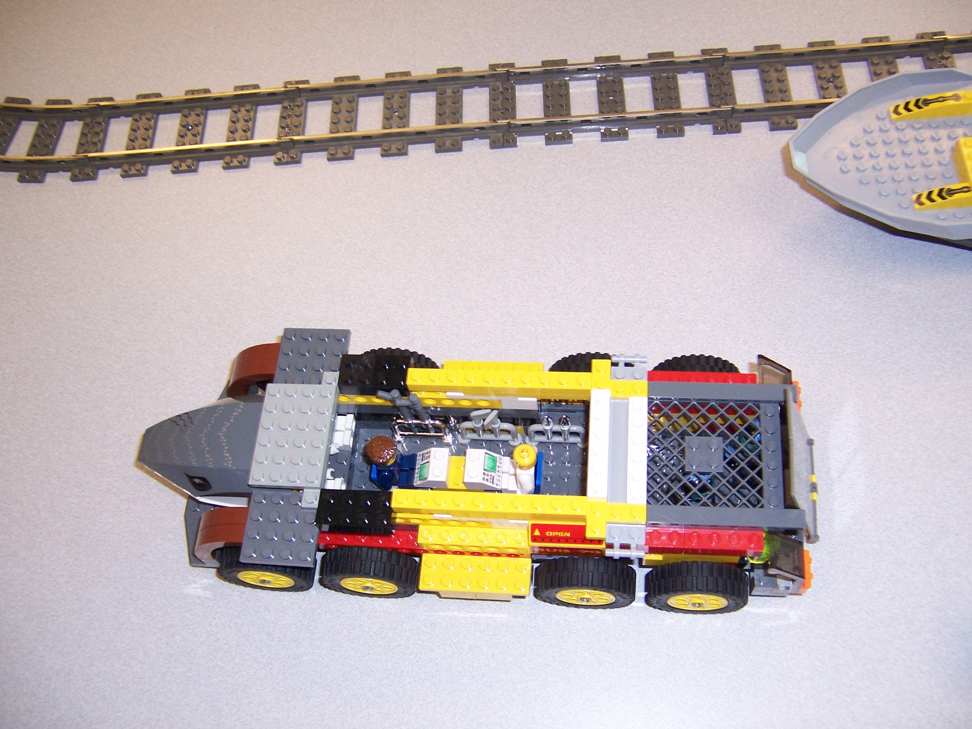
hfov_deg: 55.4
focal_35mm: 33
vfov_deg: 42.9
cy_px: 364
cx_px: 486
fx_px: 927
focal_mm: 5.5
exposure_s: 1/60
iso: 140
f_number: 2.8
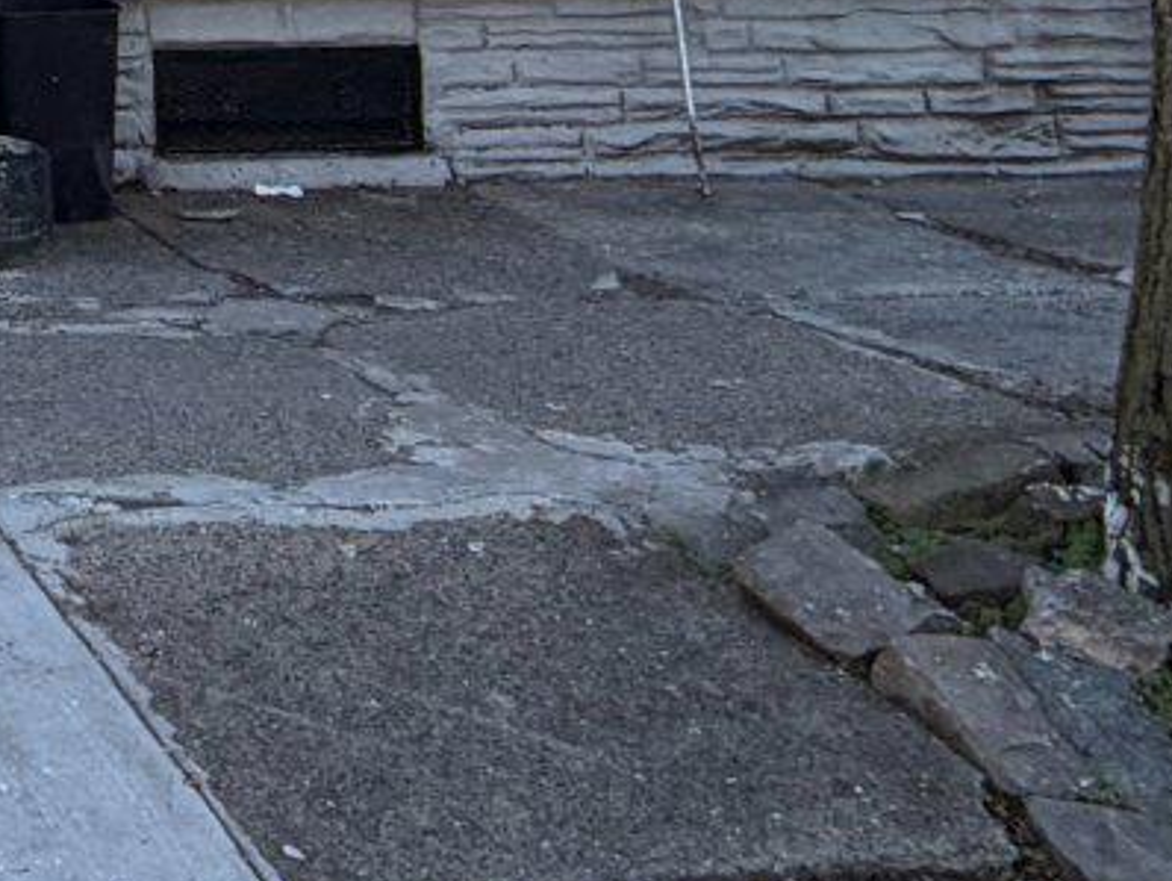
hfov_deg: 21.9
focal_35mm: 72
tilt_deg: +7.3
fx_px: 2439
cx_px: -645
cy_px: -633
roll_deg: +1.4
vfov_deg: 17.3
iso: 50
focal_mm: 2.22
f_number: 2.2
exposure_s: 1/502
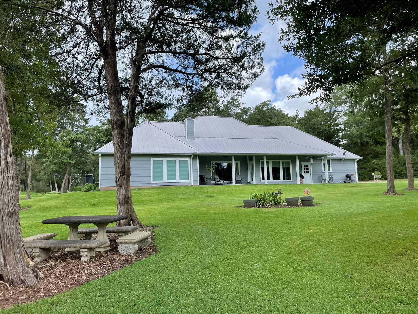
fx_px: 314
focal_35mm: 26
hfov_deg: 67.3
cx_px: 209
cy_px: 157
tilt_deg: +7.0
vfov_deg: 53.1
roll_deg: +1.4
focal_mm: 4.2
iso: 32
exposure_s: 1/1024
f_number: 1.6
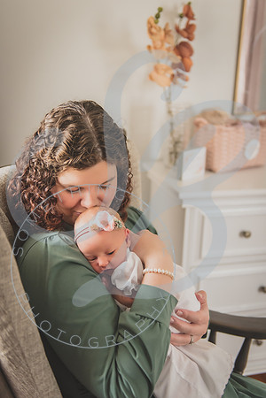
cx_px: 133
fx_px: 465
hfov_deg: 31.9
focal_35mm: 42
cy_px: 199
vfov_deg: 46.4
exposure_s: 1/125
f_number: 2.8
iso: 2000
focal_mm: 42
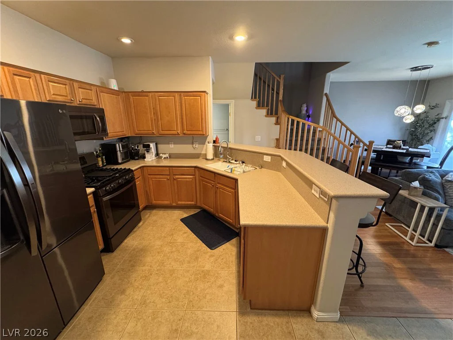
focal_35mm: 14
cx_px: 226
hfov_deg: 102.1
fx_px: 183
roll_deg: -0.6
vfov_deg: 85.7
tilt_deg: -16.0
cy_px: 170
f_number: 2.2
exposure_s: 1/60
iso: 500
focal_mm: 2.22
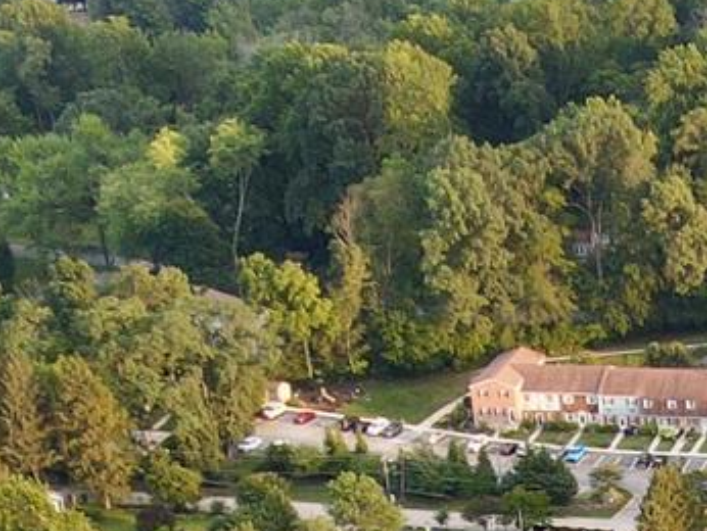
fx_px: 2902
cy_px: 1540
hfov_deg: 13.2
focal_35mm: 142
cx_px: 1003
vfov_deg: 8.8
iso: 110
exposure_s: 1/50
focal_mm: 4.5
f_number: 2.8
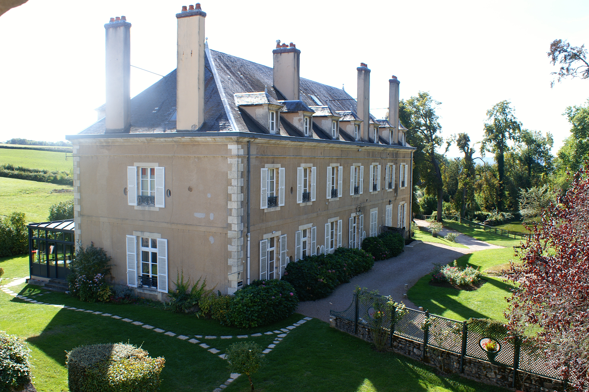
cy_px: 196
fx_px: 539
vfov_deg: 39.9
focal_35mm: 33
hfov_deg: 57.3
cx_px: 294
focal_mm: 22
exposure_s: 1/80
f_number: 9
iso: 100
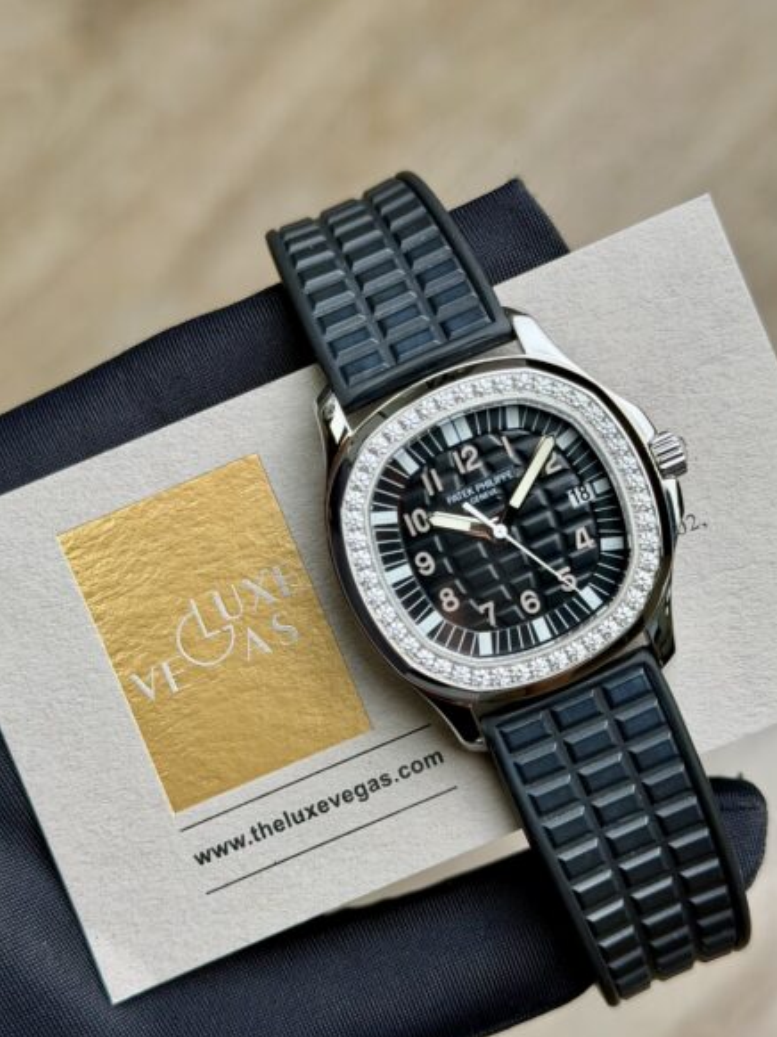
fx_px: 1647
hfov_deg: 26.5
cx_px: 387
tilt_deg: -73.1
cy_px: 564
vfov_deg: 34.9
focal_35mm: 55
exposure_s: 1/177
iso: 50
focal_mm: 6.76
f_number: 1.78
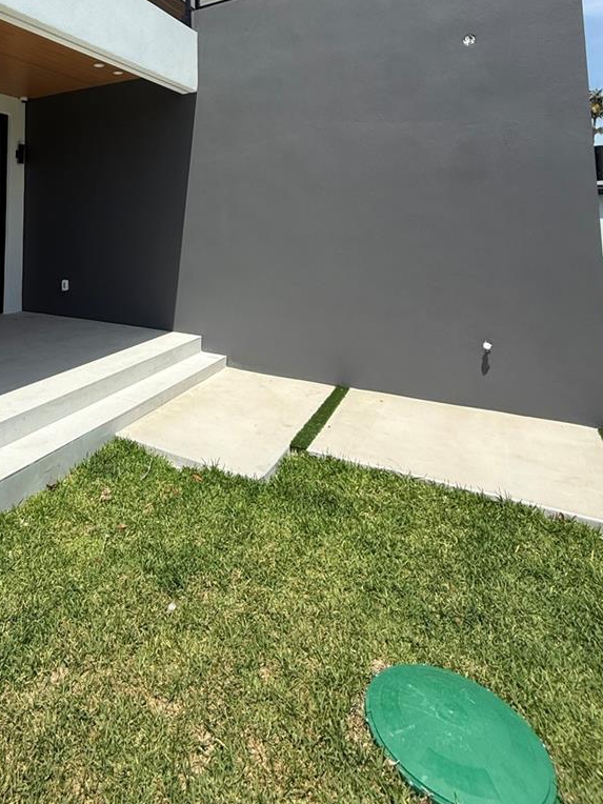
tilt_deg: +5.1
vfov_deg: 70.0
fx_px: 511
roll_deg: +0.6
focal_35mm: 22
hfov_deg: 57.6
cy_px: 179
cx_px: 142
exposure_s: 1/2024
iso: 50
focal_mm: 2.22
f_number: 2.2
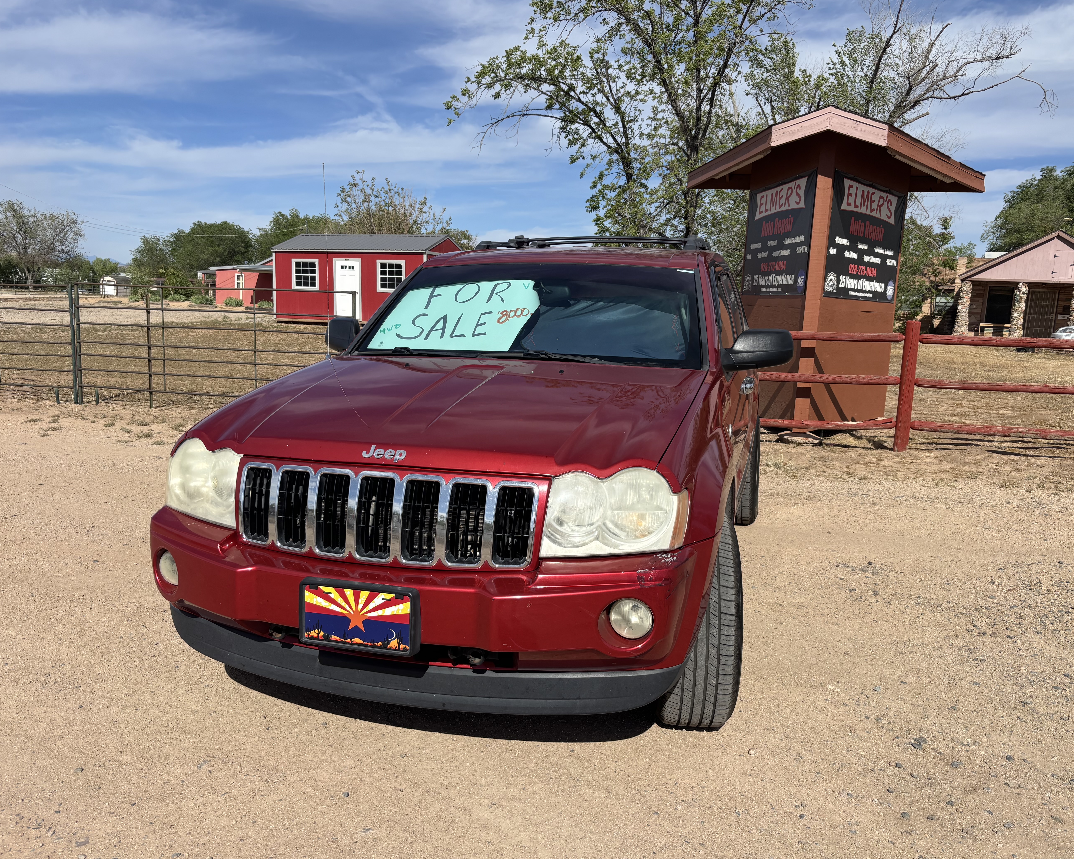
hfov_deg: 62.2
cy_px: 422
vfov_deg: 51.5
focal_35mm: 28
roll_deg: -3.4
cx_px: 541
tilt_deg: -8.4
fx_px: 890
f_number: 1.6
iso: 50
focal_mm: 5.96
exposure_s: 1/4425
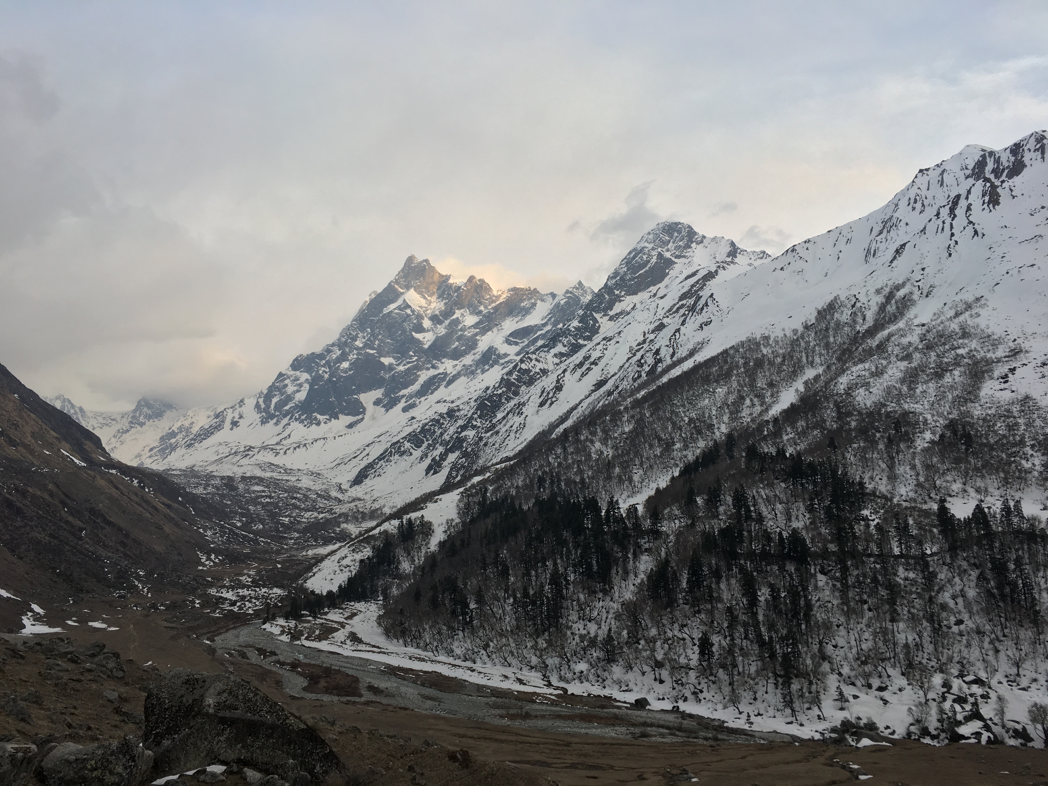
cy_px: 393
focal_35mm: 29
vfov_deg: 48.2
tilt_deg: +10.7
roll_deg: +0.5
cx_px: 524
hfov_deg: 61.7
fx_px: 878
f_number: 2.2
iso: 25
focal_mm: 4.15
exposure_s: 1/185
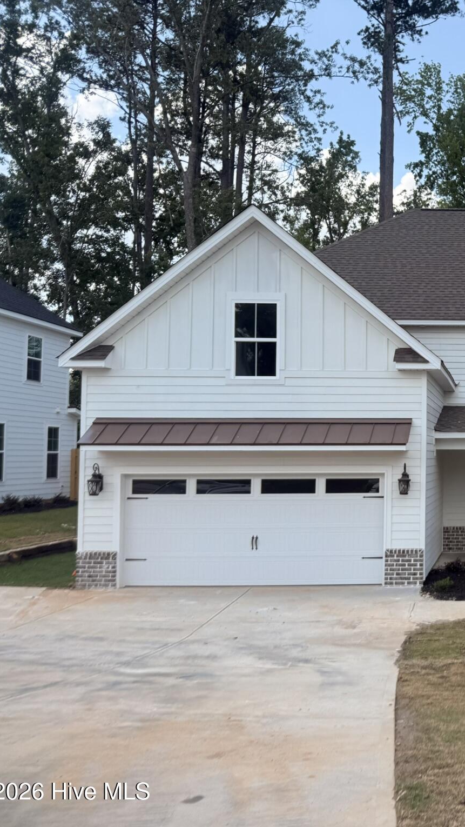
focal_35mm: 35
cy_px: 414
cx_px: 525
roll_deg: -0.9
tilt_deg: +3.9
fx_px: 767
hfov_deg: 29.9
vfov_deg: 56.6
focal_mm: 6.76
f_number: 1.78
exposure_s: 1/3425
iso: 80
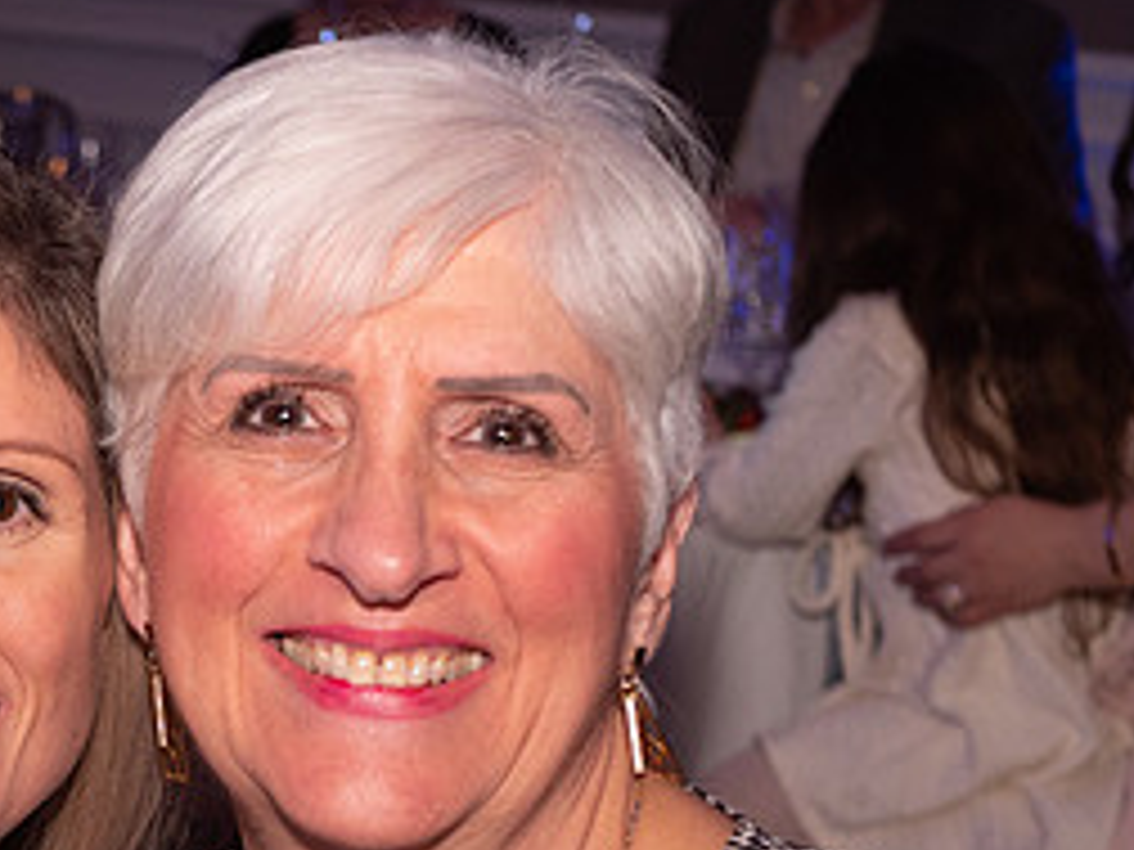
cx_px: 68
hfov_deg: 16.8
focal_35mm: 115
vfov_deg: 12.8
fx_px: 3767
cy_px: 771
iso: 640
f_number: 3.2
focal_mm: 25
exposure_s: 1/80
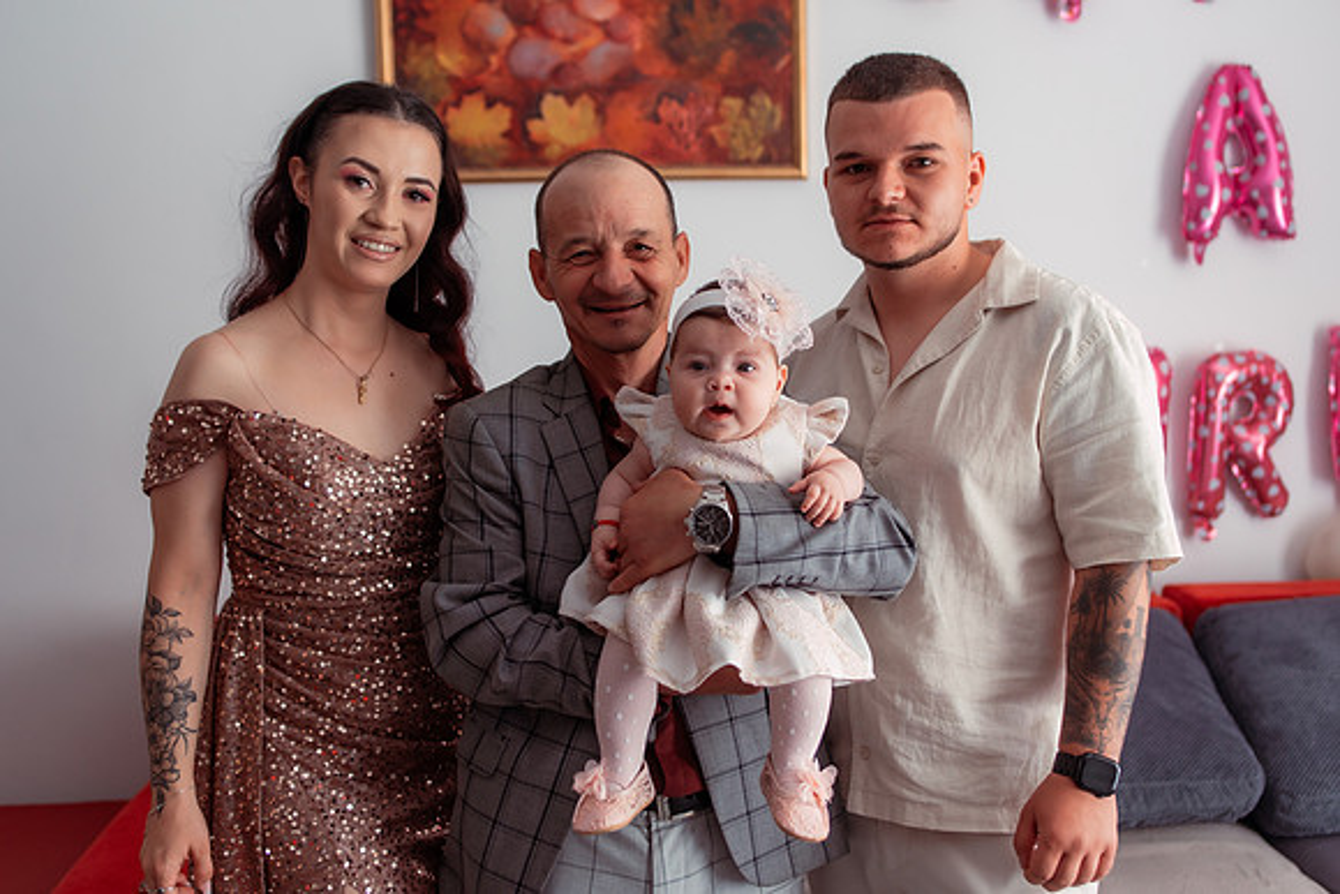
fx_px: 1402
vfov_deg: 35.4
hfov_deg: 51.1
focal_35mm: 38
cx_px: 699
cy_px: 448
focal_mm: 35
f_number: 2.5
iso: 800
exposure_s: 1/200
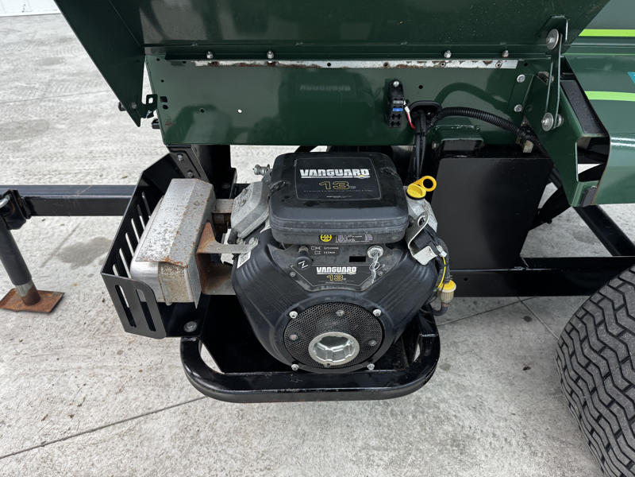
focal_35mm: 24
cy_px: 238
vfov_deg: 56.8
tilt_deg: -39.7
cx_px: 318
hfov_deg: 71.6
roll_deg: -1.4
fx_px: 440
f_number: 1.78
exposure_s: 1/60
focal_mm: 6.76
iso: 125
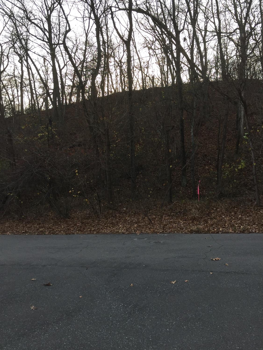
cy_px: 175
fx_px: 294
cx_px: 132
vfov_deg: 61.7
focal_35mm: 29
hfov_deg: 48.2
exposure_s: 1/329
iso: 32
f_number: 2.2
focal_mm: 4.15
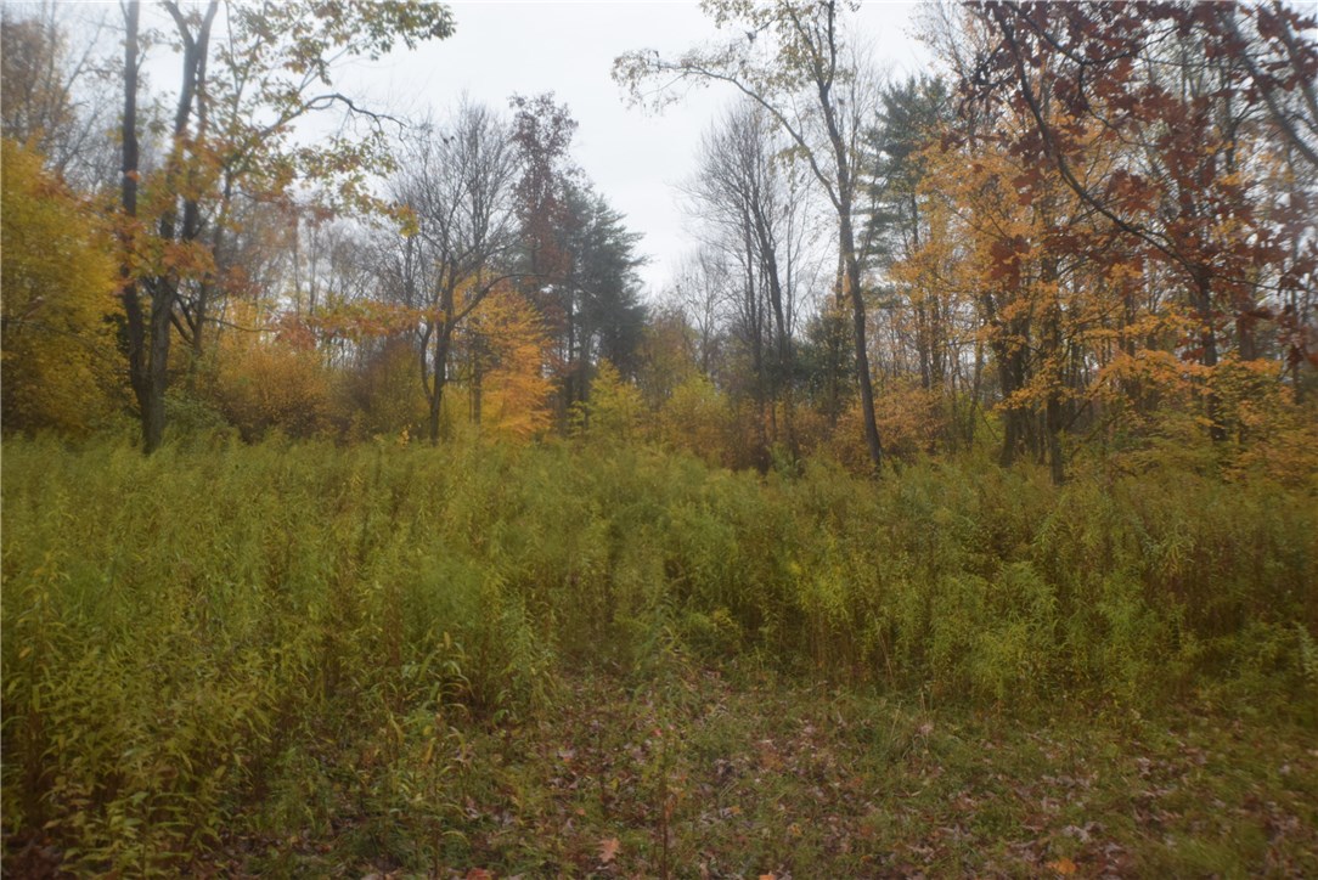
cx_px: 659
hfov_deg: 53.1
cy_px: 440
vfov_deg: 36.9
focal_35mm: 36
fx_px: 1319
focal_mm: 24
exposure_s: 1/200
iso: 400
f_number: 7.1
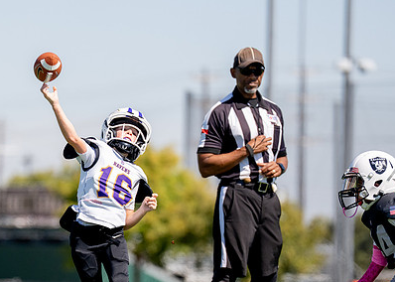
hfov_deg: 4.9
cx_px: 93
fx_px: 4609
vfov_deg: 3.5
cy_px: 231
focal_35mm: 411
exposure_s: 1/4000
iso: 200
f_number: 2.8
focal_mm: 200
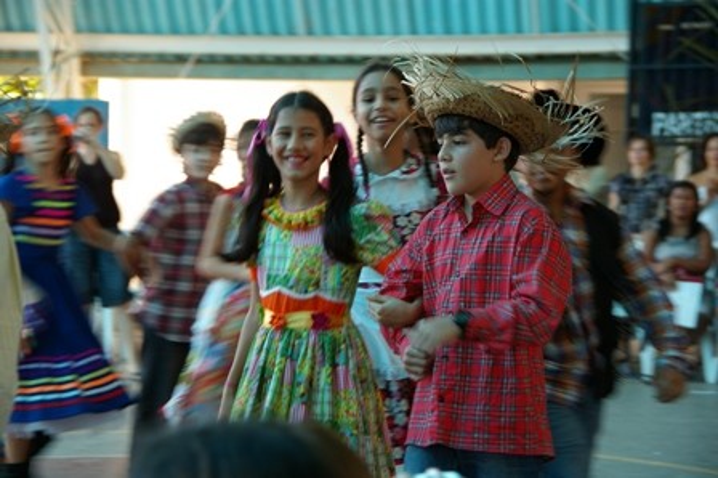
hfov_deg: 16.1
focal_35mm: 128
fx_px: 2541
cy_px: 239
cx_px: 359
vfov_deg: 10.7
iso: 200
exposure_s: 1/45
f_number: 5.6
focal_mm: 85
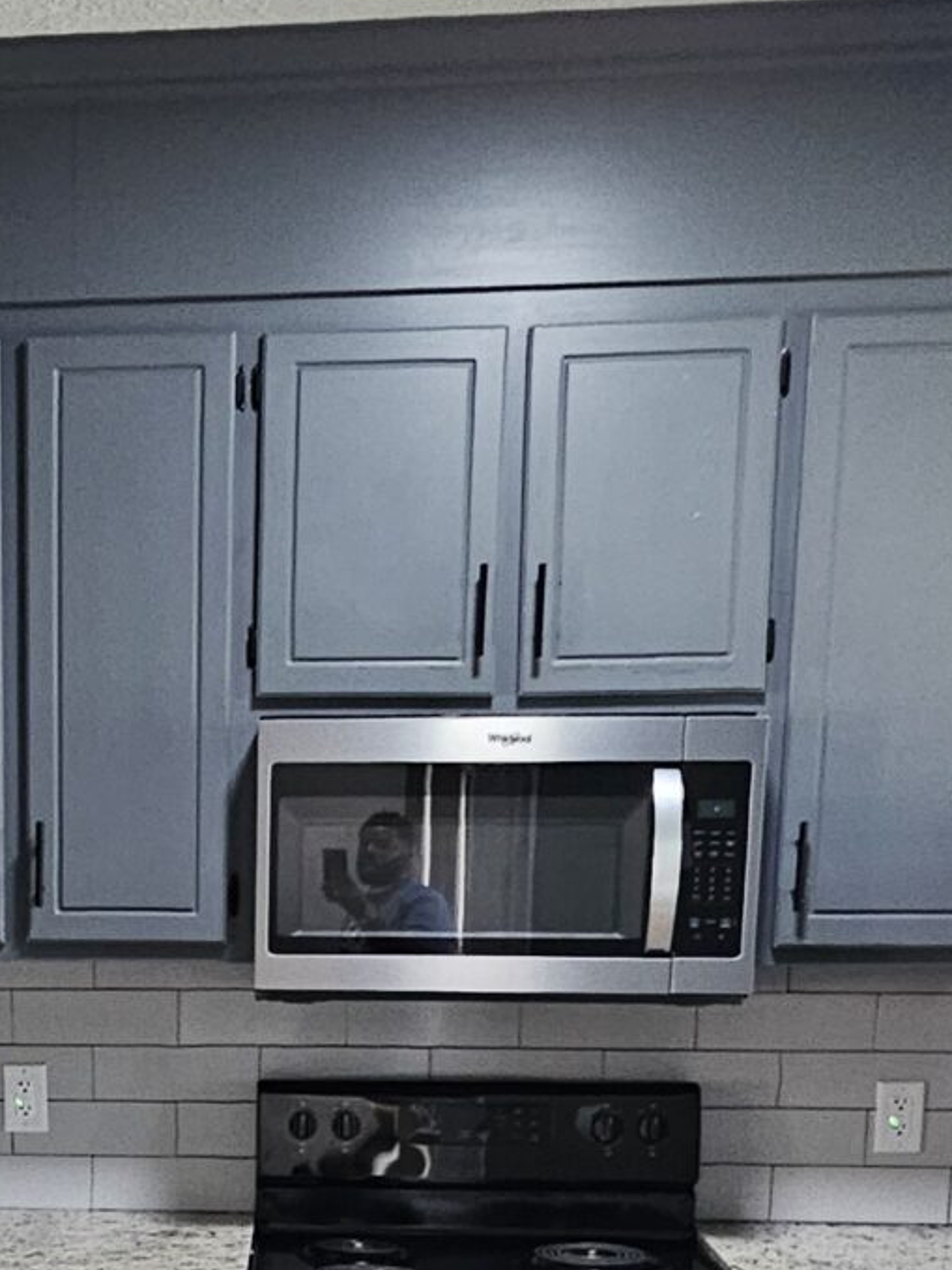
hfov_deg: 28.4
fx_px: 1797
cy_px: 1199
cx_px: 71
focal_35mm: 49
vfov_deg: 36.0
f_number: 2.2
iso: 320
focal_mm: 2.2
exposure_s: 1/40
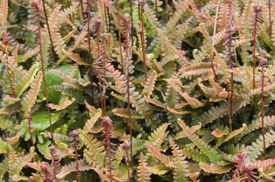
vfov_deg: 8.0
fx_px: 1297
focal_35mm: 170
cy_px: 158
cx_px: 137
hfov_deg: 12.1
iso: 200
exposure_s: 1/80
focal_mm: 60
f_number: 8
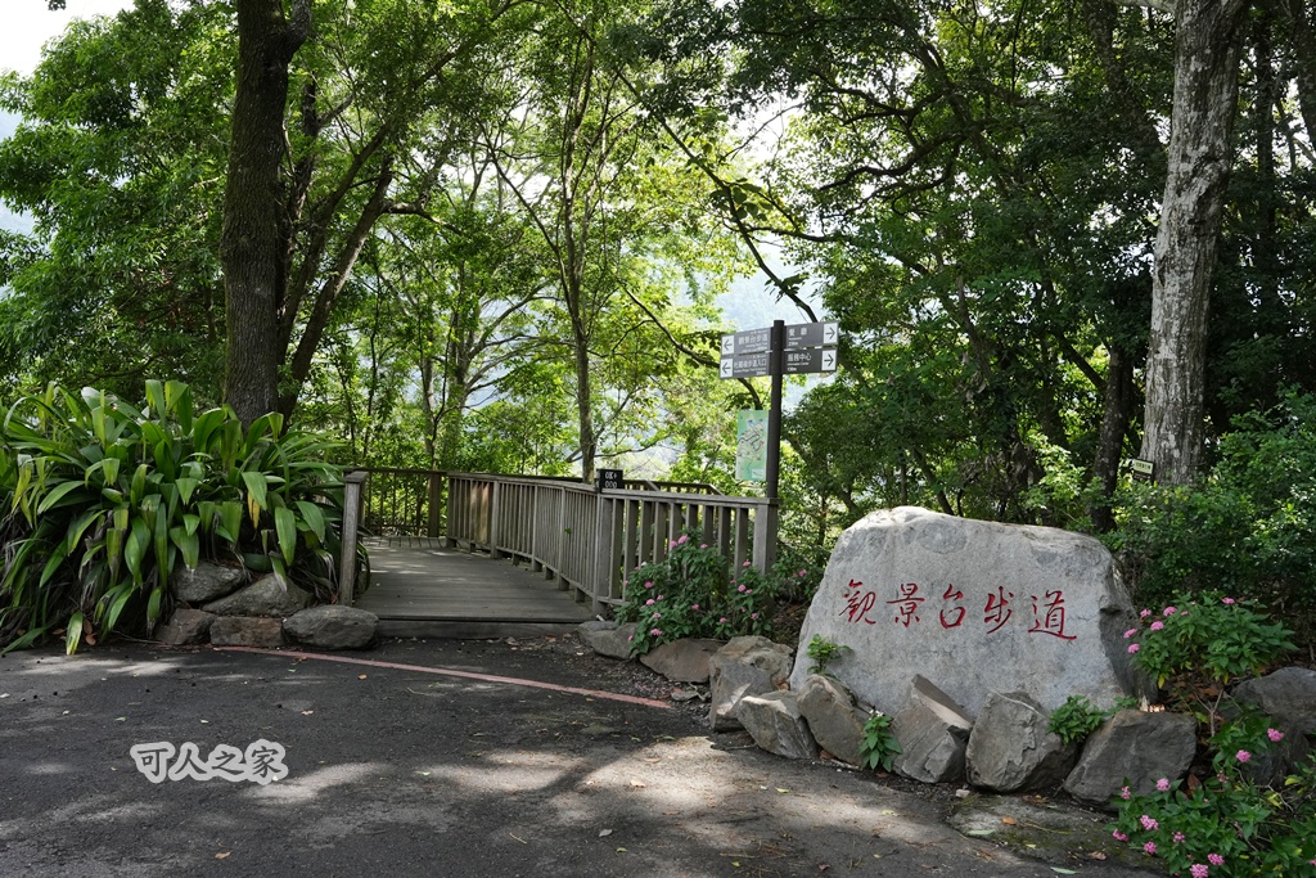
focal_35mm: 30
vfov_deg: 43.1
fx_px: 1111
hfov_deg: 61.3
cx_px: 658
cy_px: 439
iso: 2000
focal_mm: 30.4
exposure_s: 1/640
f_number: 8
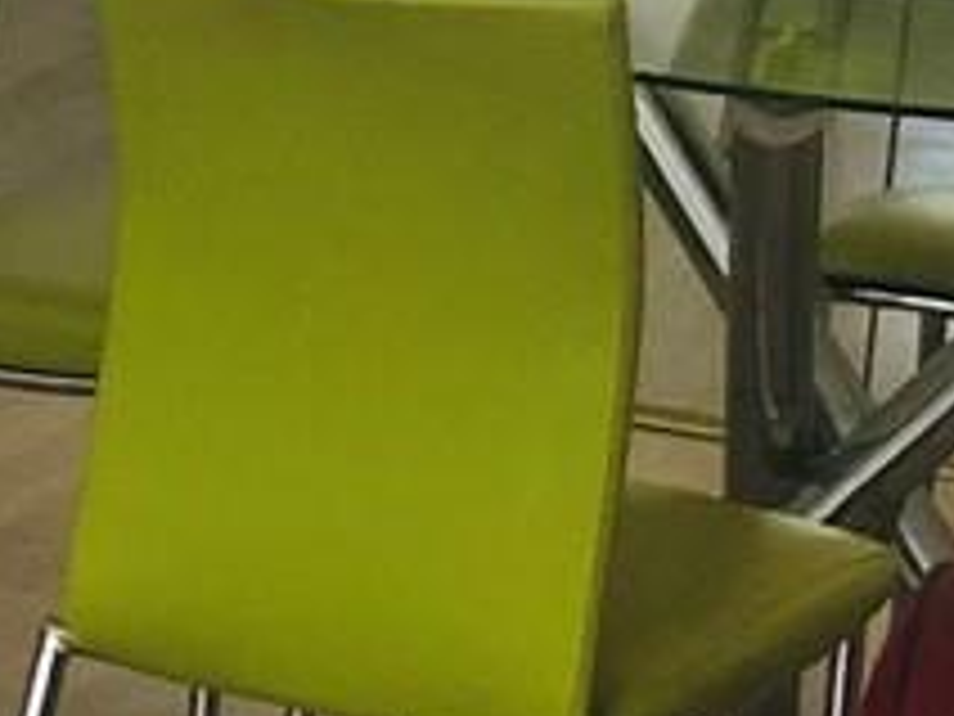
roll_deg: +0.9
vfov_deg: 7.0
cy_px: 59
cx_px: -1814
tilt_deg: -13.3
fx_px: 5815
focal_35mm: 211
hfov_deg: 8.1
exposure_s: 1/24
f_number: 1.8
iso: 40
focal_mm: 4
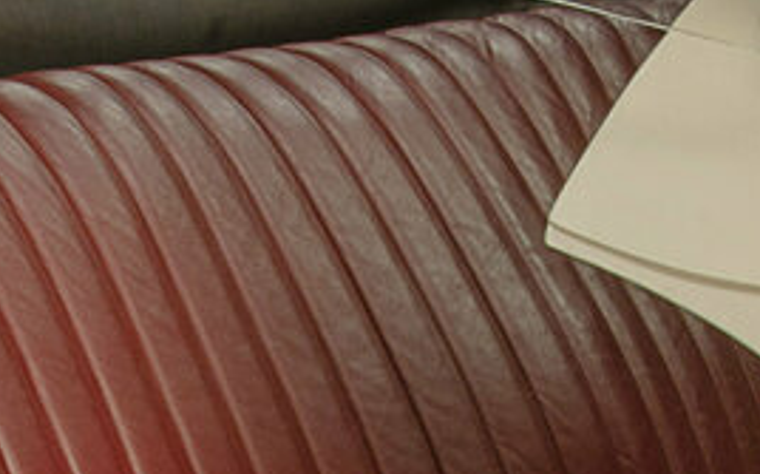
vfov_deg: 7.8
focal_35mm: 164
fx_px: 3394
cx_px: 136
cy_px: 782
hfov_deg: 12.7
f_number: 25
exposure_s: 3
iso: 250
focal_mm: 24
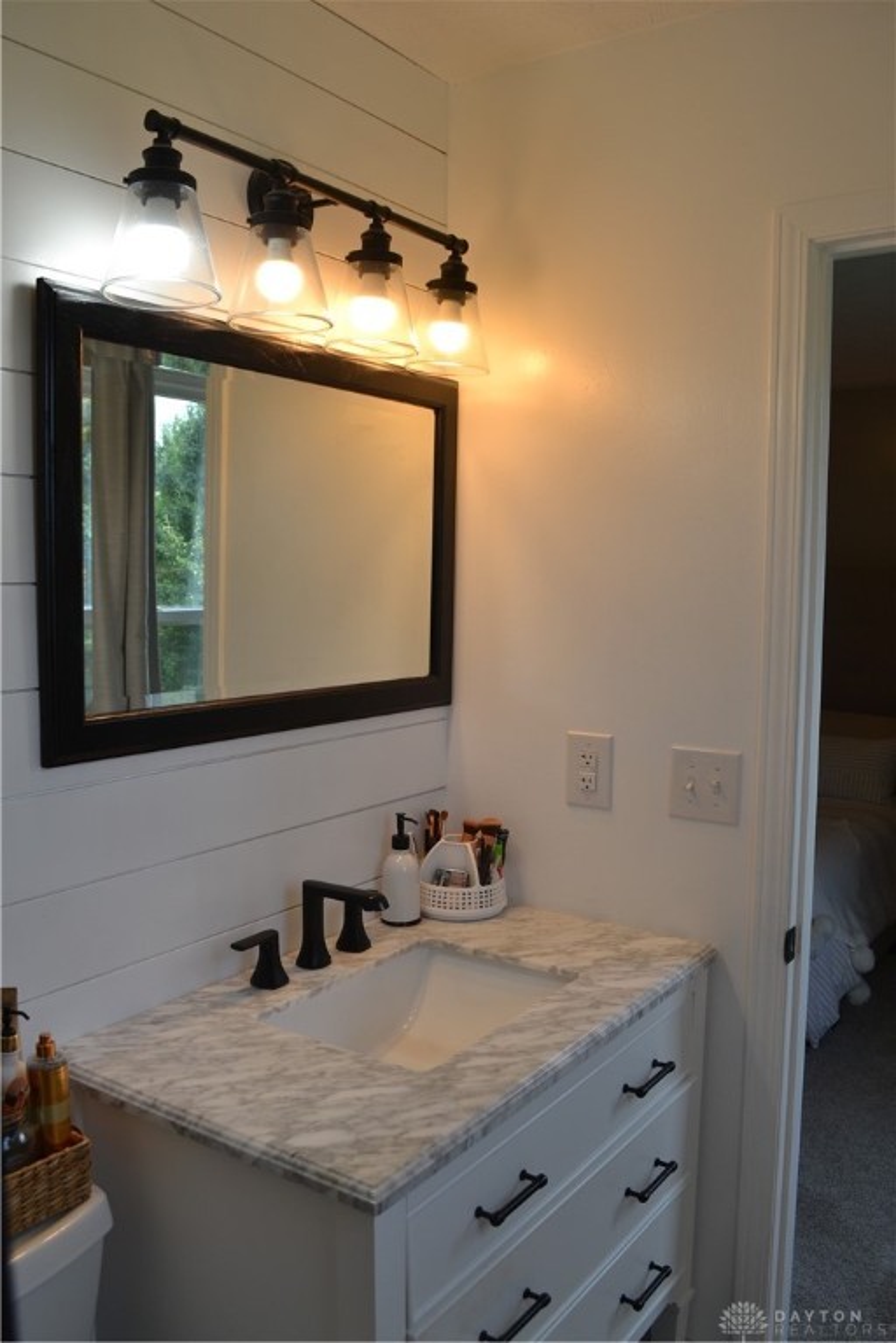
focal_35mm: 30
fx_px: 1120
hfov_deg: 43.6
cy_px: 672
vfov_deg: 61.9
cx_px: 448
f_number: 6.3
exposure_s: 1/100
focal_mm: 20
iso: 100
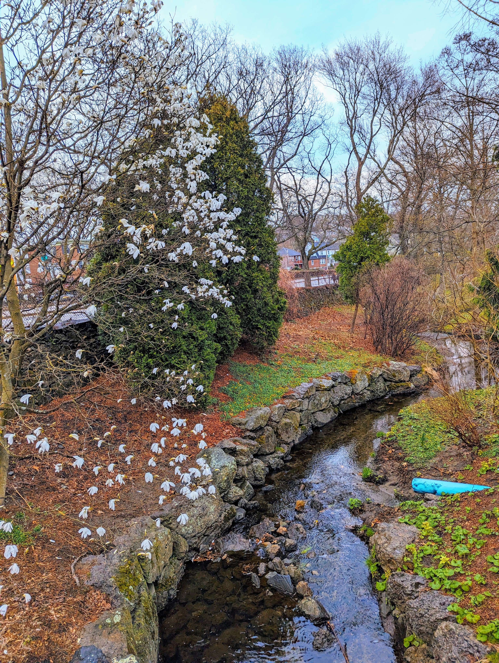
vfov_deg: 71.5
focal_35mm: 24
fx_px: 460
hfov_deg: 56.9
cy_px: 332
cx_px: 250
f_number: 1.85
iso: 62
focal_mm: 6.81
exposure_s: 1/151
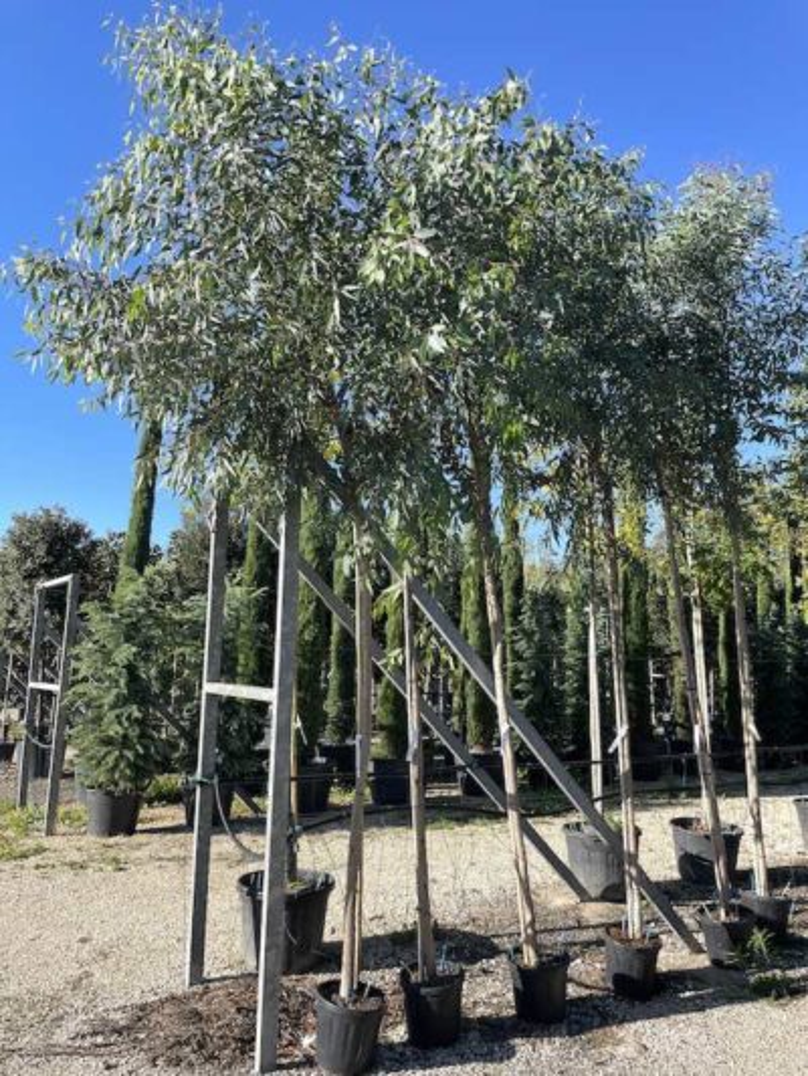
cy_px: 538
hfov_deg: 53.1
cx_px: 404
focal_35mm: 26
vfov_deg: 67.3
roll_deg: -0.3
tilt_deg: +9.5
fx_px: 809
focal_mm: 4.2
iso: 32
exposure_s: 1/1383
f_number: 1.6
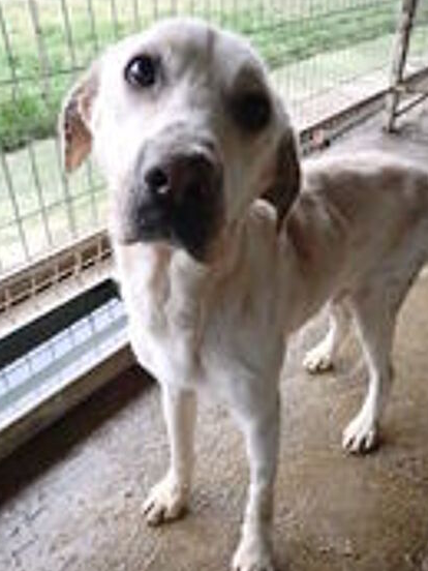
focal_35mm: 29
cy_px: 286
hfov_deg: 48.2
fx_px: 478
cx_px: 234
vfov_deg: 61.7
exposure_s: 1/500
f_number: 2
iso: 4000
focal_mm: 4.5
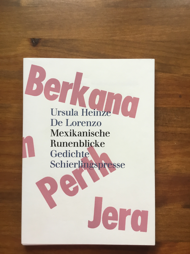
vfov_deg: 58.4
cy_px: 127
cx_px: 95
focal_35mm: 31
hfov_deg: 45.4
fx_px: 227
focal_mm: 3.3
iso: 40
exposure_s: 1/33
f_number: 2.4
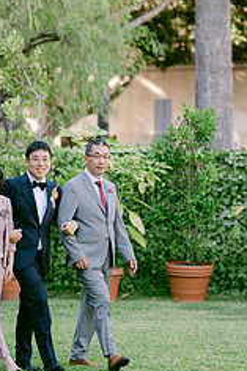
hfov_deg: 8.4
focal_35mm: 162
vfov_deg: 12.7
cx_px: 57
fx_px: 1670
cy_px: 182
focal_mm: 85
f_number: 1.8
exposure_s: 1/250
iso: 80
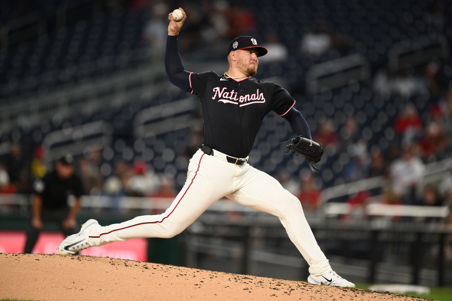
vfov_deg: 3.4
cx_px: 226
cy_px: 150
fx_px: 5020
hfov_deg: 5.2
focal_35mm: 400
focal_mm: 400
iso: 3200
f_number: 2.8
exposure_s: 1/3200
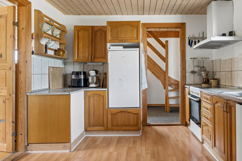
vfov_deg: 51.2
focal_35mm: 25
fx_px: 168
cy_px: 78
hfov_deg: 70.0
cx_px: 156
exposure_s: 1/30
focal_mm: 17
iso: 400
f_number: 4
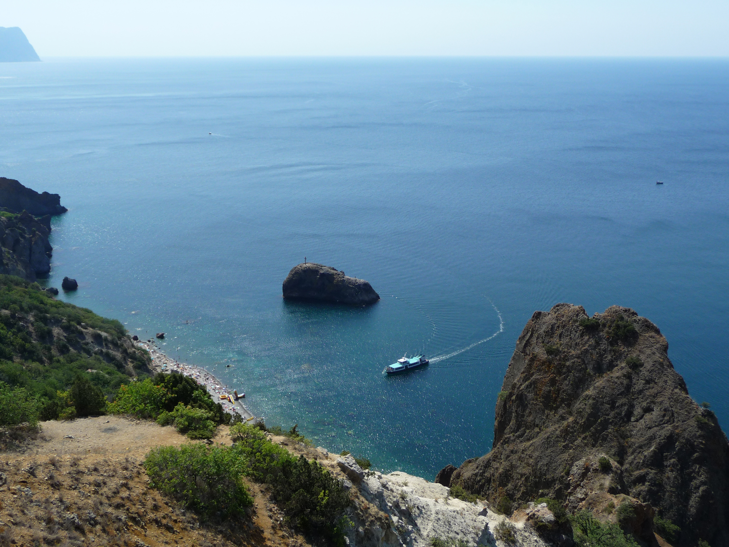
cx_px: 364
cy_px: 274
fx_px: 758
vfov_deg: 39.7
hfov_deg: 51.4
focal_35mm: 36
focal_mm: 6
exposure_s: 1/1000
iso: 100
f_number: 3.7
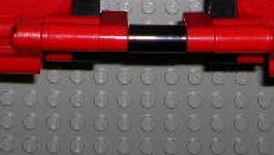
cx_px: 122
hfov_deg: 17.3
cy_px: -172
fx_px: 901
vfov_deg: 9.1
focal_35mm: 124
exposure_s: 1/60.1
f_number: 2.8
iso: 50
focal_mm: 5.8
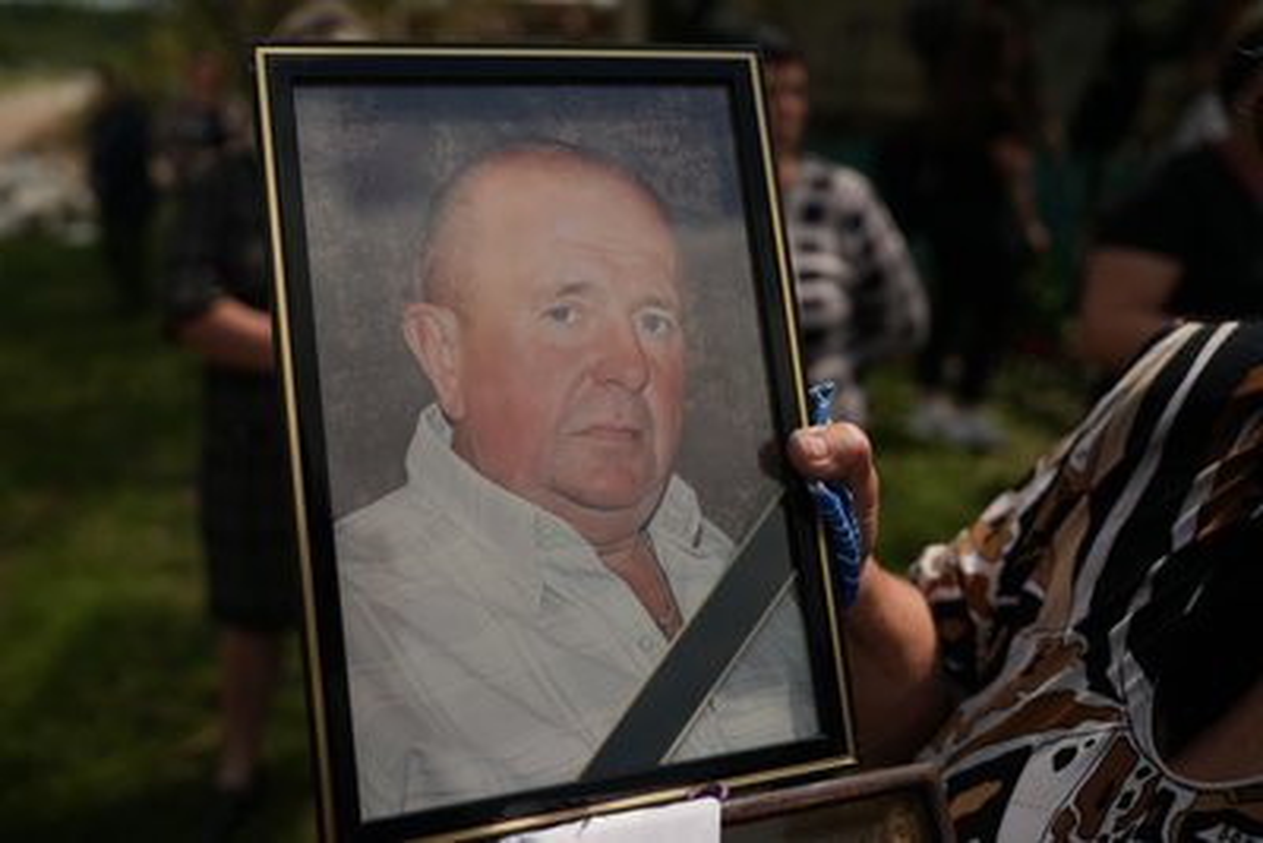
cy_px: 422
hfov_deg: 58.7
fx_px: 1123
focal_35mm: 32
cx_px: 632
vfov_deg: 41.1
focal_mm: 32
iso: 100
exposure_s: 1/400
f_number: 2.8
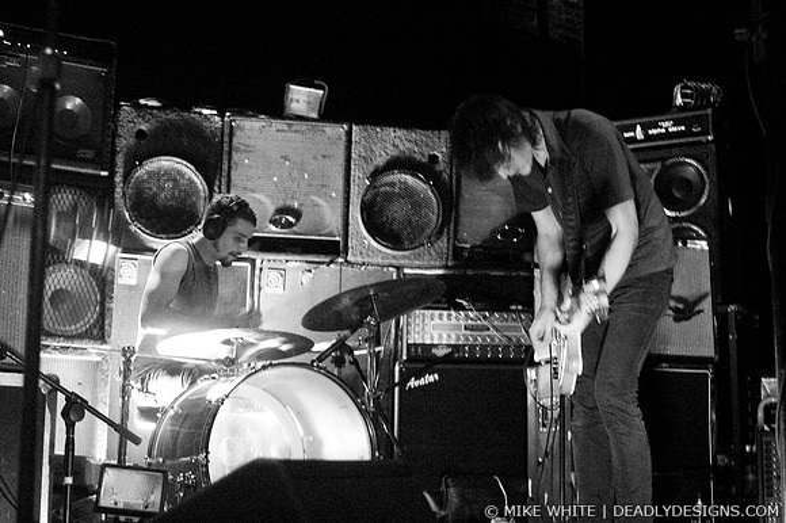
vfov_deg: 25.7
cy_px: 262
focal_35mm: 52
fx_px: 1146
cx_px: 393
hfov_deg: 37.9
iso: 1600
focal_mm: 35
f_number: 2.8
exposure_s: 1/50
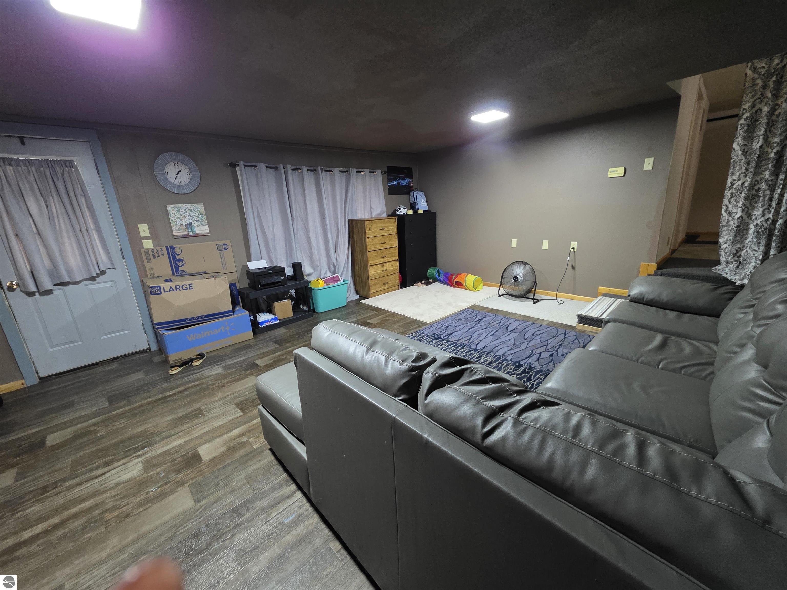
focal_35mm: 13
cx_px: 394
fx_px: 296
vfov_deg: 89.9
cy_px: 295
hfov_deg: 106.2
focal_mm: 2.2
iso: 1000
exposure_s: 1/60
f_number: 1.9
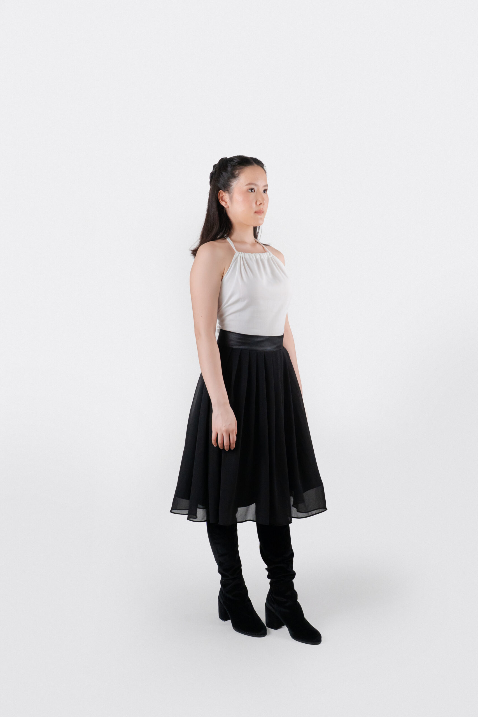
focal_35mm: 41
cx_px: 239
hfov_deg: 32.6
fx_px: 816
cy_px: 358
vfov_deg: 47.4
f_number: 8
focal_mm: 41
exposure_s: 1/125
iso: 1250
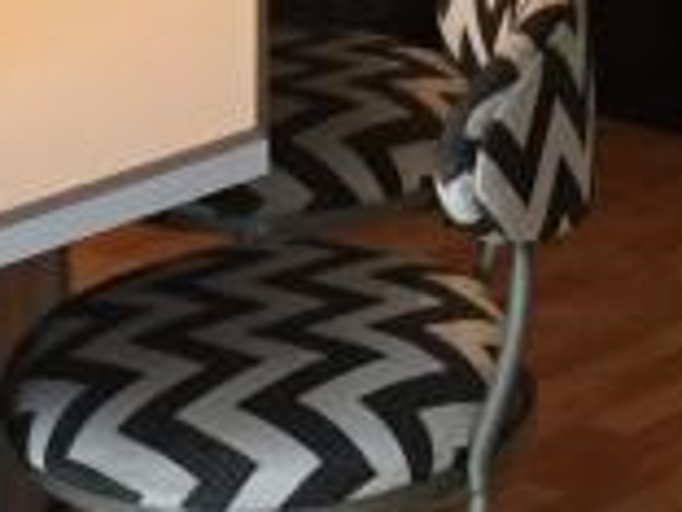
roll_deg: +0.7
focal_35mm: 190
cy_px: -315
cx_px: 468
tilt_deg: -10.0
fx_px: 3743
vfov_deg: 7.6
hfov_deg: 10.4
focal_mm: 4.15
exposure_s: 1/30
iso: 200
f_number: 2.2
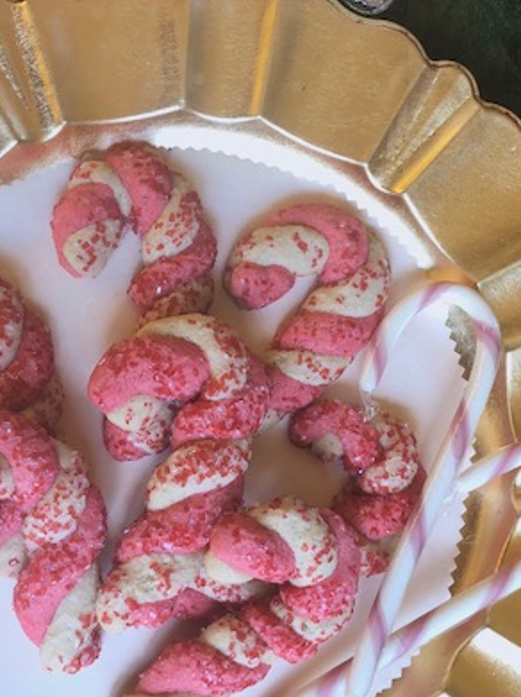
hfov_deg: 31.4
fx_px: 924
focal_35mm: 46
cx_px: 211
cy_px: 407
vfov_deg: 41.1
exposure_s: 1/9
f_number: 1.8
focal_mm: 3.99
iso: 100
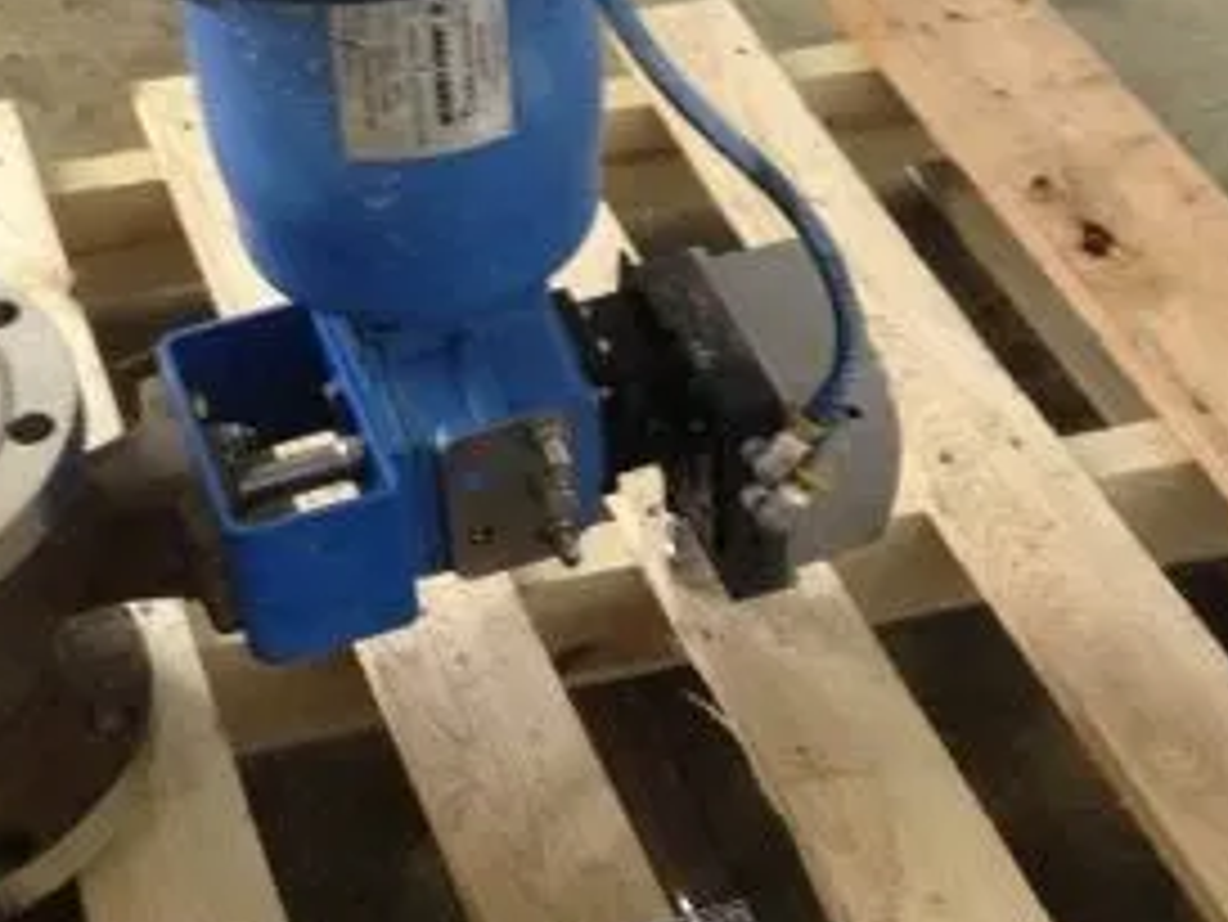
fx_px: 2910
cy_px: 490
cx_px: 508
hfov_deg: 23.8
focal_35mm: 82
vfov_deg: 18.0
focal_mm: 4.28
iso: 200
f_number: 2.4
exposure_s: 1/20
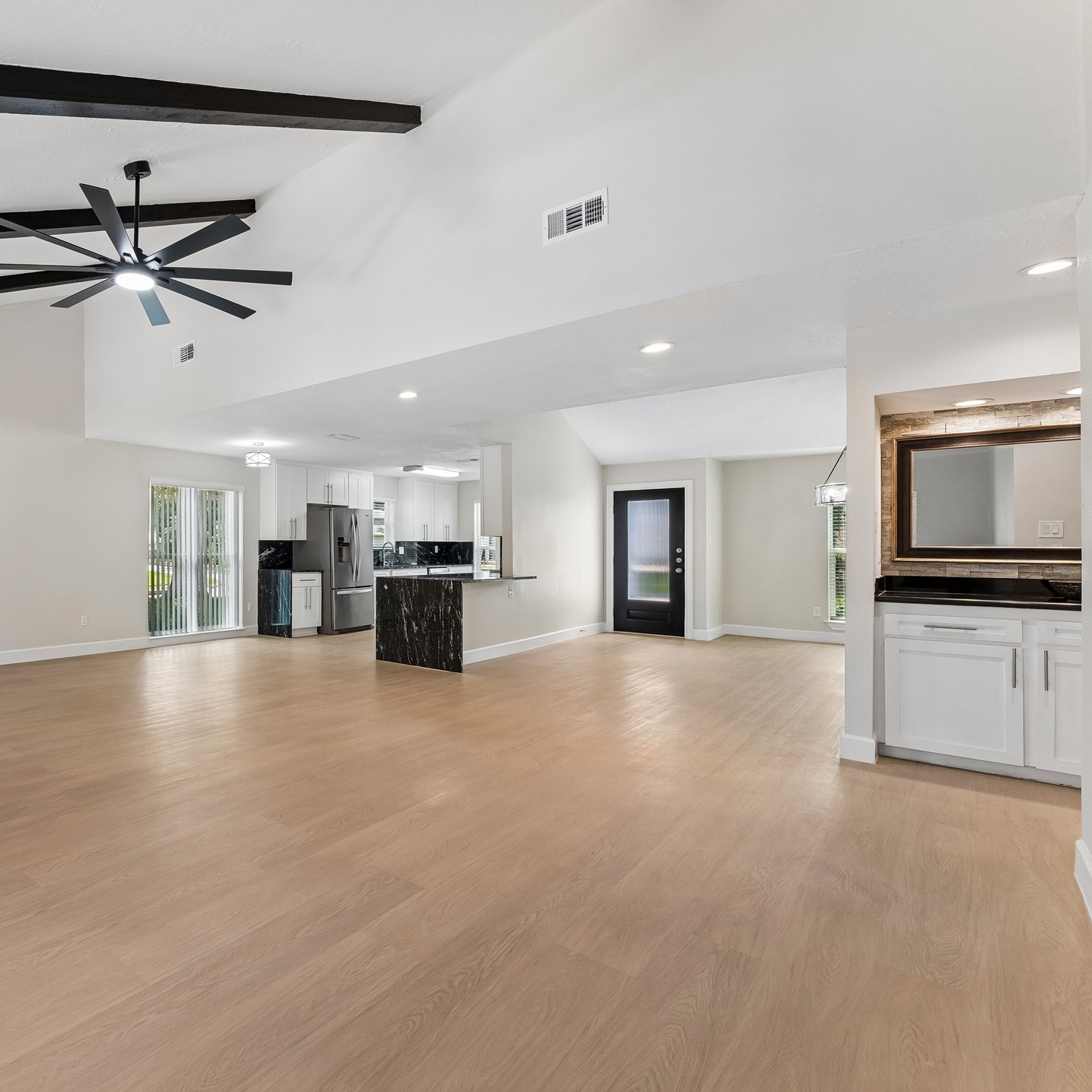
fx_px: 642
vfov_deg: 80.7
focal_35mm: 18
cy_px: 543
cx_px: 281
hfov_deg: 75.2
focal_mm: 14
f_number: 11
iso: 640
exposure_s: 1/30
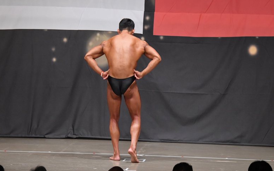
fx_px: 1657
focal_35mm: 222
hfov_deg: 9.5
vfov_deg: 5.9
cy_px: 83
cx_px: 137
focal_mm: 145
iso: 6400
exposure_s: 1/400
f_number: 5.6
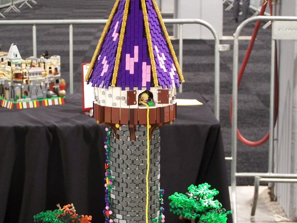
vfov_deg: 14.6
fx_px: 867
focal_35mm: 101
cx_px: 148
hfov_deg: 19.4
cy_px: 128
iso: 80
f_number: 3.2
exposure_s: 1/2
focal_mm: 12.4
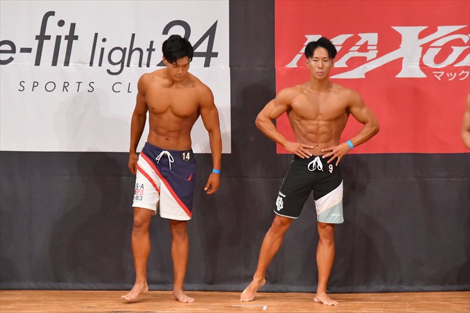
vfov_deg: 4.8
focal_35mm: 285
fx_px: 3719
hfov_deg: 7.2
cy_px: 156
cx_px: 235
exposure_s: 1/400
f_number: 5.6
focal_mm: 190
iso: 11400
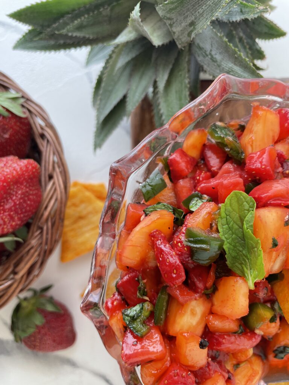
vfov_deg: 67.3
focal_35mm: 26
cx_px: 144
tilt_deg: -89.4
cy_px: 192
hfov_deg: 53.1
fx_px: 289
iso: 125
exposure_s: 1/117
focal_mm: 4.2
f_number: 1.6
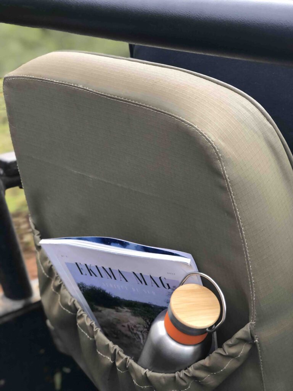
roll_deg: +2.3
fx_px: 643
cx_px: 146
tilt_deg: -14.3
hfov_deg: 25.7
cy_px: 196
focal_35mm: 57
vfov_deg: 33.8
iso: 25
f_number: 2.8
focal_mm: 6.6
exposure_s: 1/40
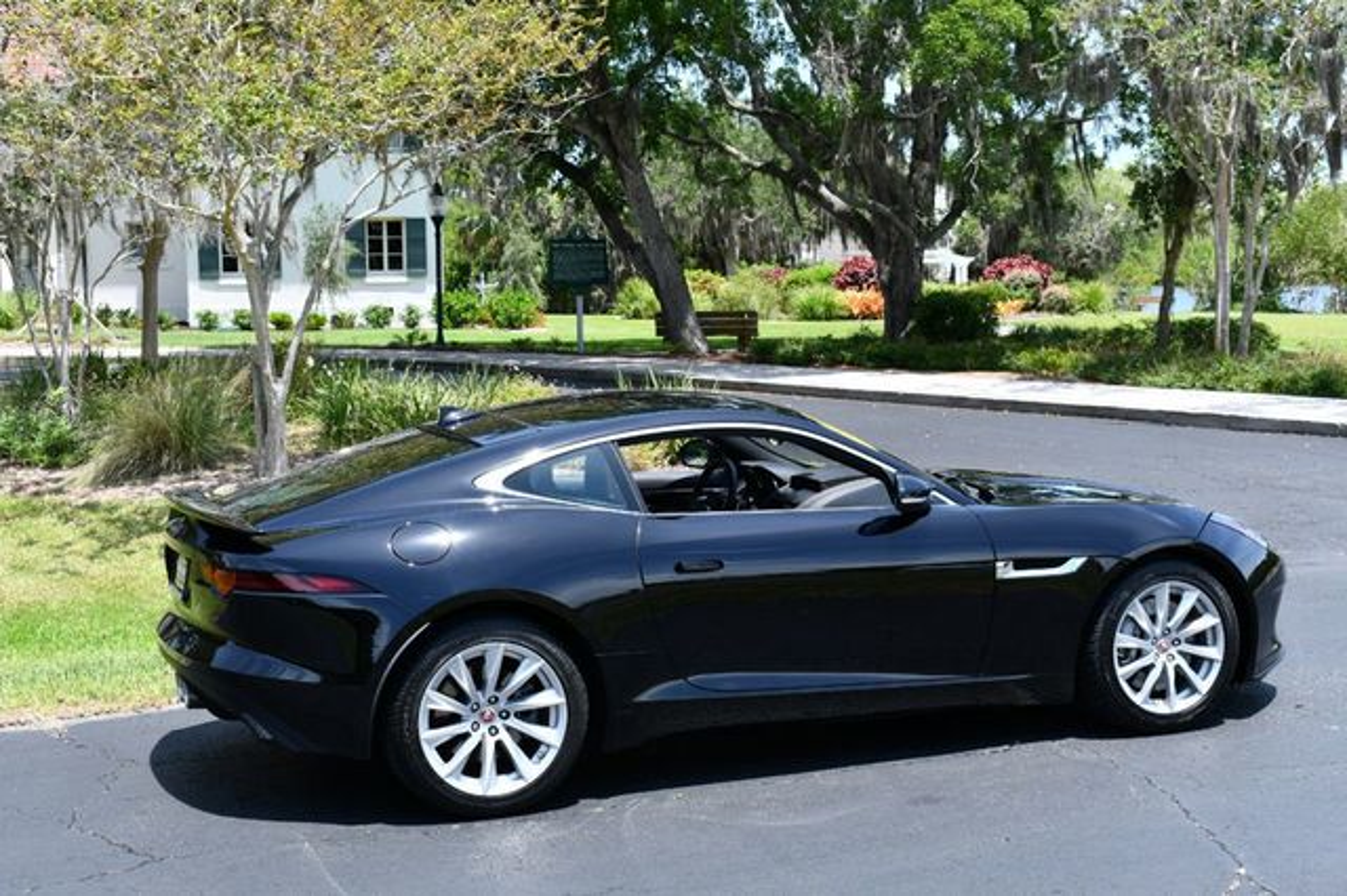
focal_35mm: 51
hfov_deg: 38.9
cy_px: 448
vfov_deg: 26.5
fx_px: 1907
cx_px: 674
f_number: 8
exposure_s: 1/250
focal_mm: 34
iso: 180
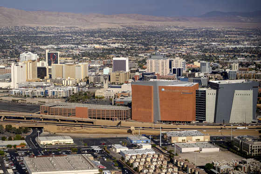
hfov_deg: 28.9
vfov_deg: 19.4
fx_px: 507
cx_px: 130
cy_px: 87
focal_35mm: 70
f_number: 2.8
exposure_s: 1/12800
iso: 400
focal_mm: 70
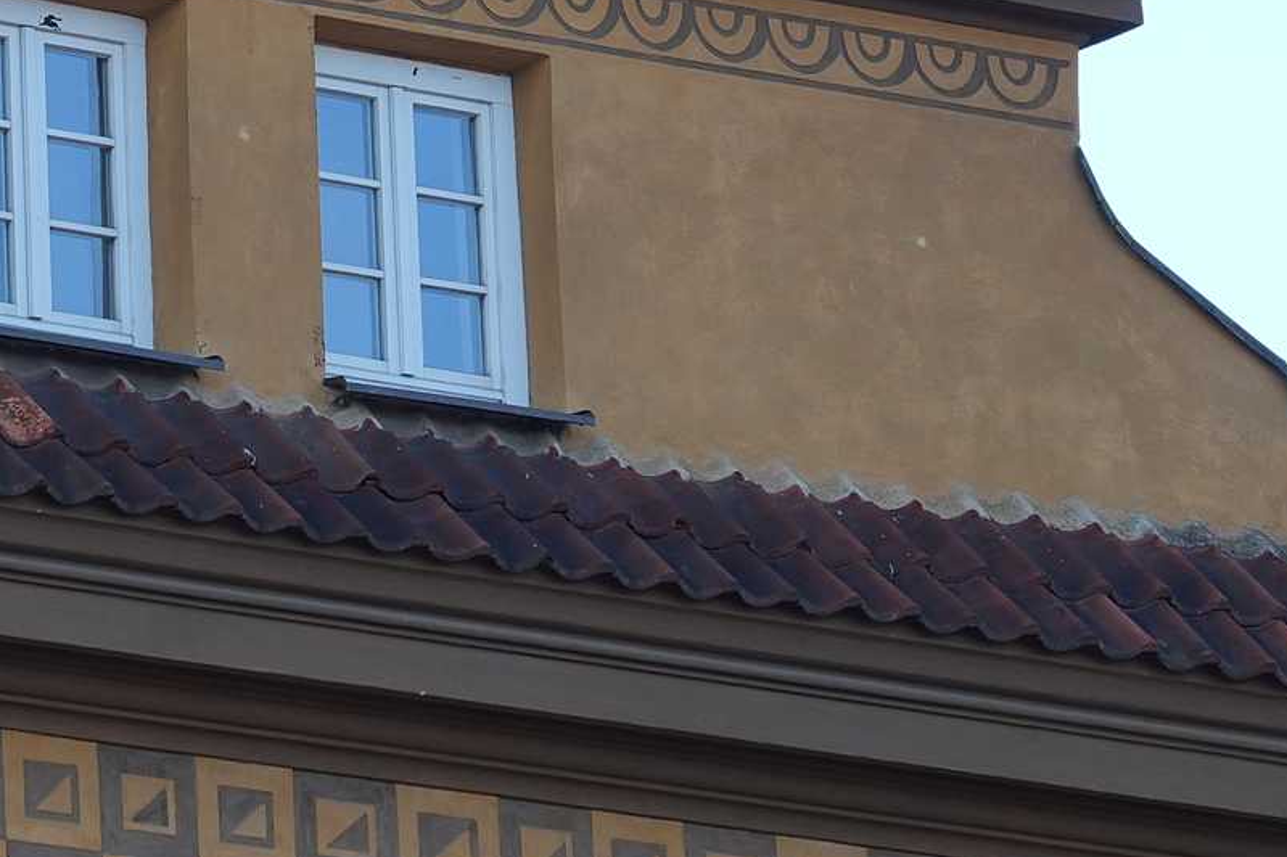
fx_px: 20372
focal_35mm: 570
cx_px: 191
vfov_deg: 2.4
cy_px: -80
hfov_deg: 3.6
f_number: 4
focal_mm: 79.51
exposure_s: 1/250
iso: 160
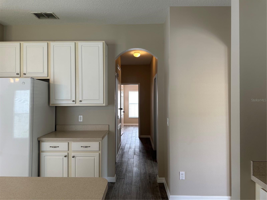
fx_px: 185
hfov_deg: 71.6
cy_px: 100
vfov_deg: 56.8
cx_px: 134
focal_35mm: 24
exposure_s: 1/60
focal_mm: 6.86
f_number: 1.78
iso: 125
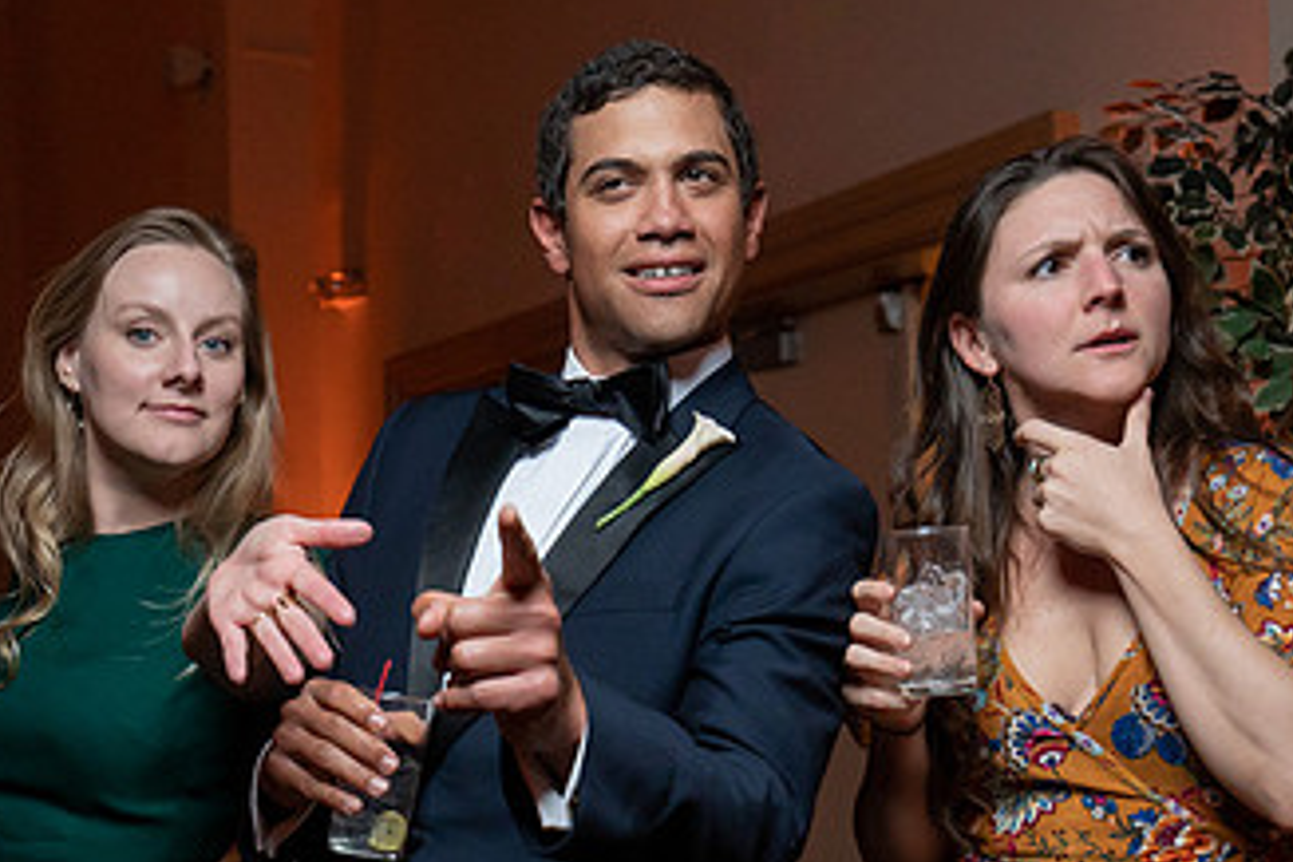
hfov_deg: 30.1
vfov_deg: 20.1
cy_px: 657
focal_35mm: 67
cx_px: 593
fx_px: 2406
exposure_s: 1/200
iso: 2000
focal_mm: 35
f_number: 4
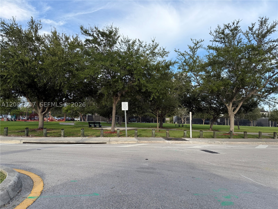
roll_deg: -1.5
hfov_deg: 71.6
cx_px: 139
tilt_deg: +4.3
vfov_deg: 56.8
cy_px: 104
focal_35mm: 24
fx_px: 193
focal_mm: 6.76
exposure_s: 1/1361
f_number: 1.78
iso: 100
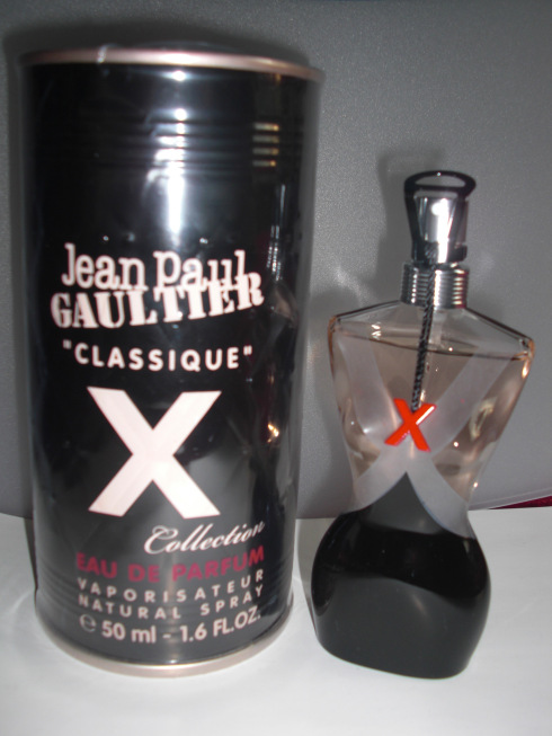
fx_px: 765
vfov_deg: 51.3
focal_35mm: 36
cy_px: 368
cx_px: 276
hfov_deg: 39.7
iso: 50
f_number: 2.8
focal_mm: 6.3
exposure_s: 1/60
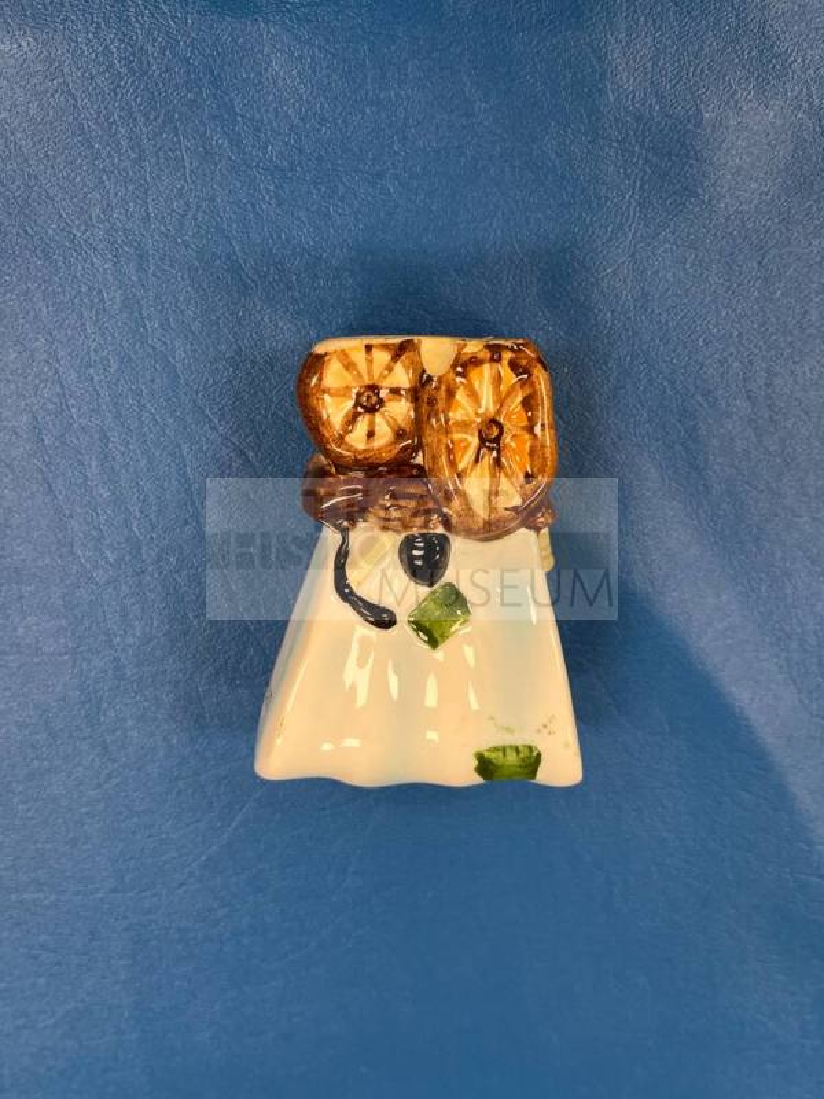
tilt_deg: -71.5
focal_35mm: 26
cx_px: 412
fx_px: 825
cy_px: 550
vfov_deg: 67.3
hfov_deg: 53.1
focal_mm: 5.1
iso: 125
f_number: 1.6
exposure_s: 1/120
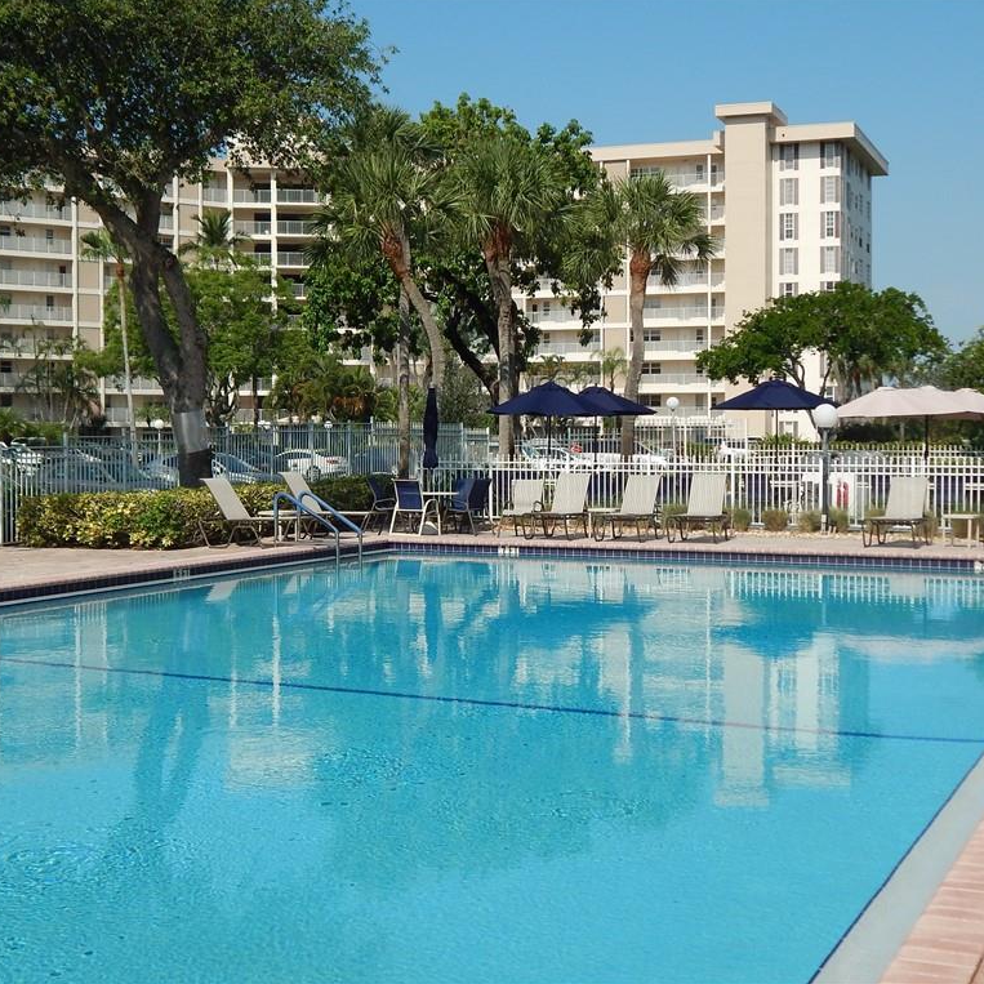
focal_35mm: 51
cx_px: 499
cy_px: 490
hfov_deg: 33.4
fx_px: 1640
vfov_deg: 33.4
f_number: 7.1
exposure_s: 1/640
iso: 125
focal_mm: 7.7
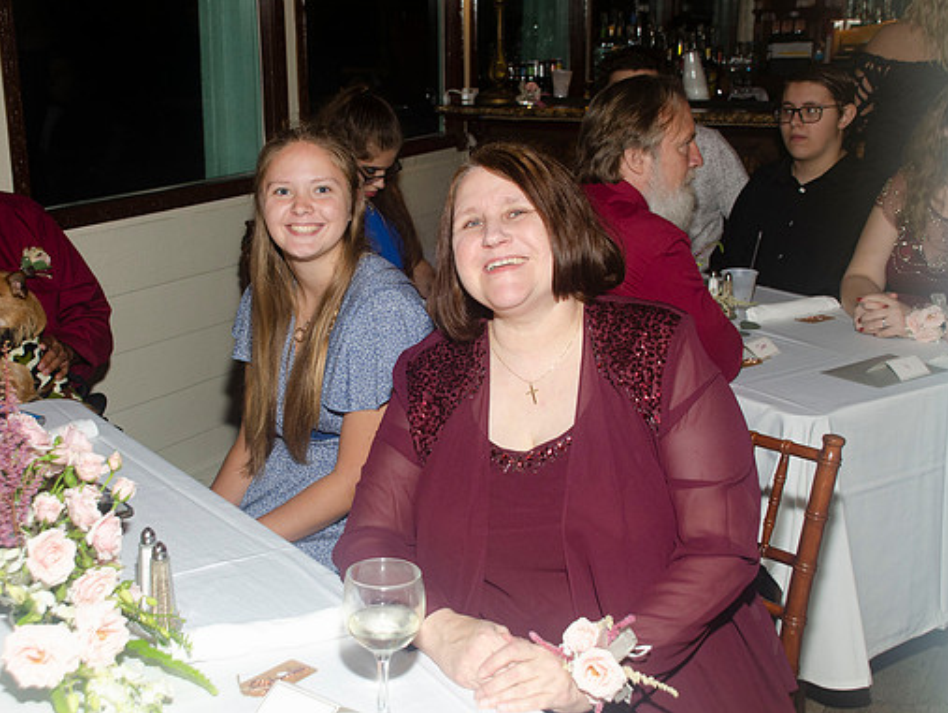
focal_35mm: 51
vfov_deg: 28.6
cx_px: 423
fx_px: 1398
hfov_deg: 37.4
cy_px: 356
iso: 400
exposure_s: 1/60
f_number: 5.6
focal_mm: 31
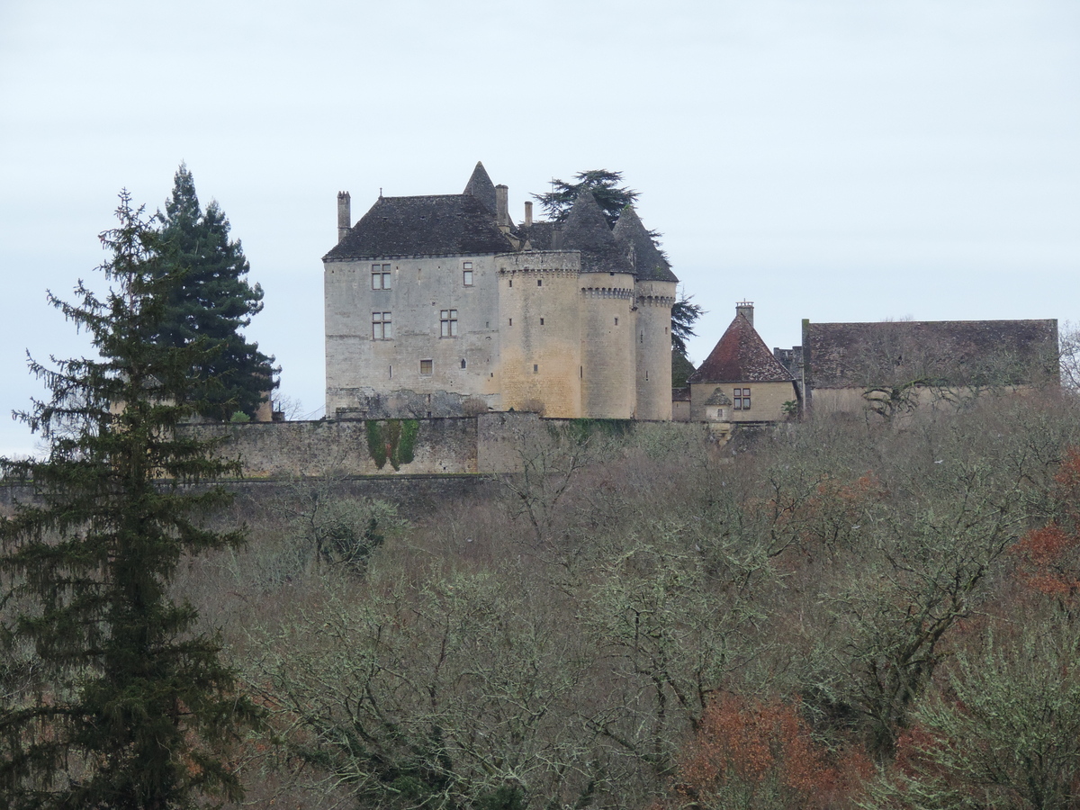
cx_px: 540
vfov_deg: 5.9
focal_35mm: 250
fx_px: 7800
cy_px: 405
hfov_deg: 7.9
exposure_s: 1/100
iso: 400
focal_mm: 44.5
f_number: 4.7
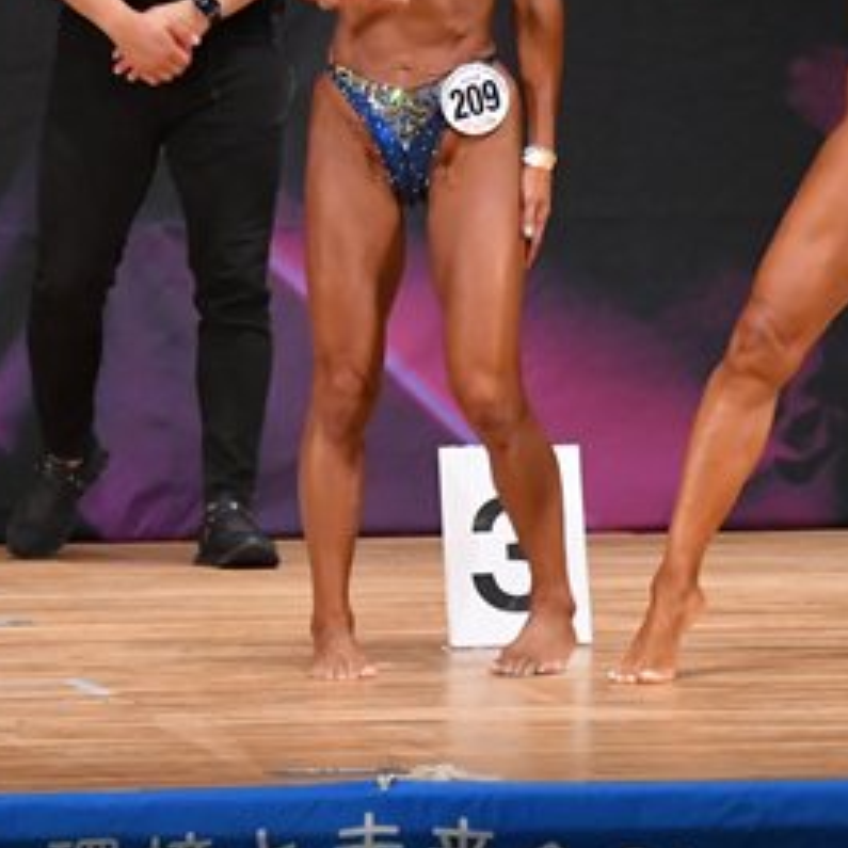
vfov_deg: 3.1
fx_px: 15493
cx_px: 274
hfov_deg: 3.1
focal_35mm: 559
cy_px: 122
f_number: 5.6
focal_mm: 150
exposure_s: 1/400
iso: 5000
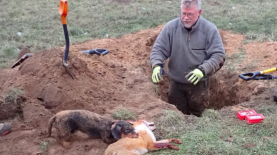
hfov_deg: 56.6
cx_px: 139
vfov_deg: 33.6
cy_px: 90
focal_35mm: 35
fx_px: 257
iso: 1600
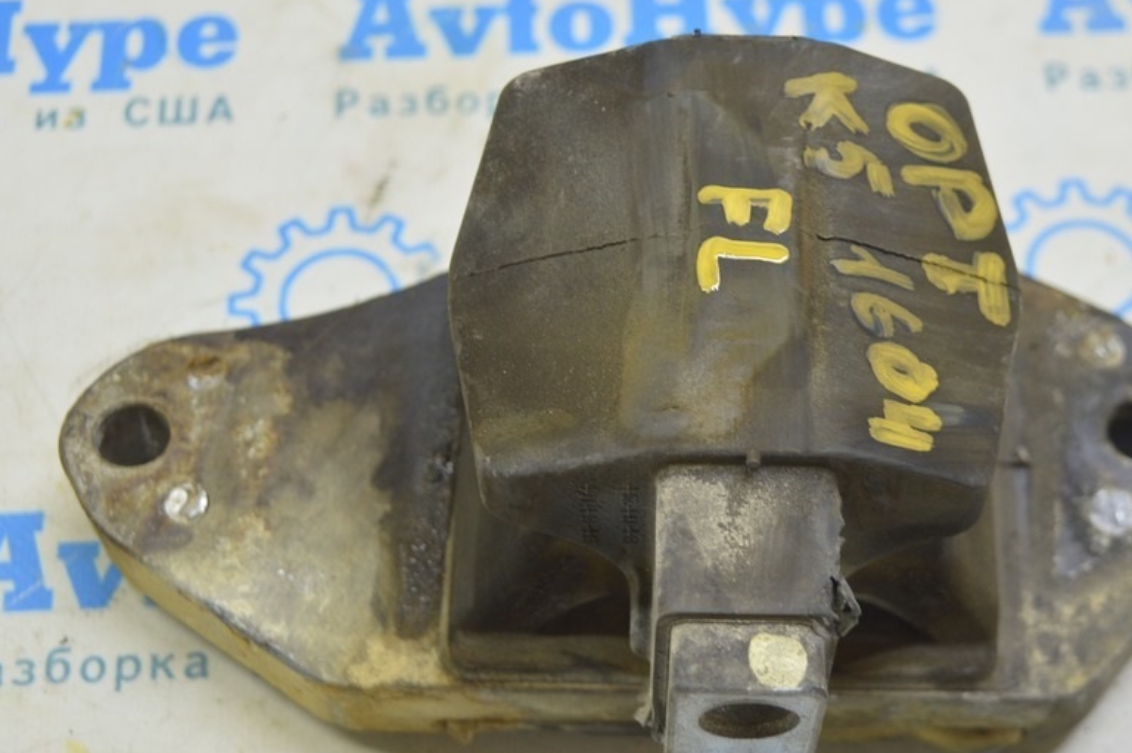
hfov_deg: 28.1
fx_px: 2262
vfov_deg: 18.9
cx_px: 634
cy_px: 413
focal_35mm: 72
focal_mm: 36
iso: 400
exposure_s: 1/20
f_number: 5.6
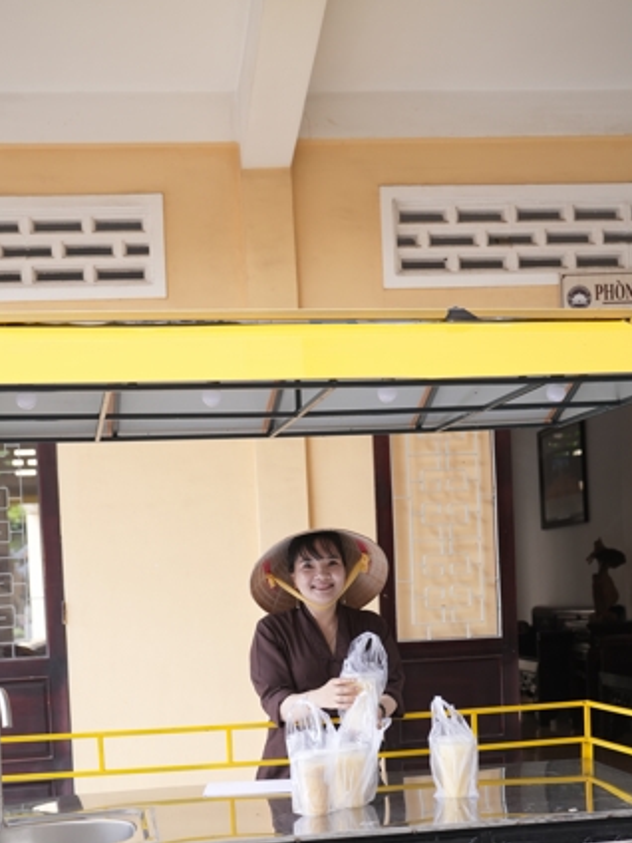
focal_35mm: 53
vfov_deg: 35.3
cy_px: 636
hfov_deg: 27.5
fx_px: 1290
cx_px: 311
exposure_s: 1/400
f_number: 2.8
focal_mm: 36
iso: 500
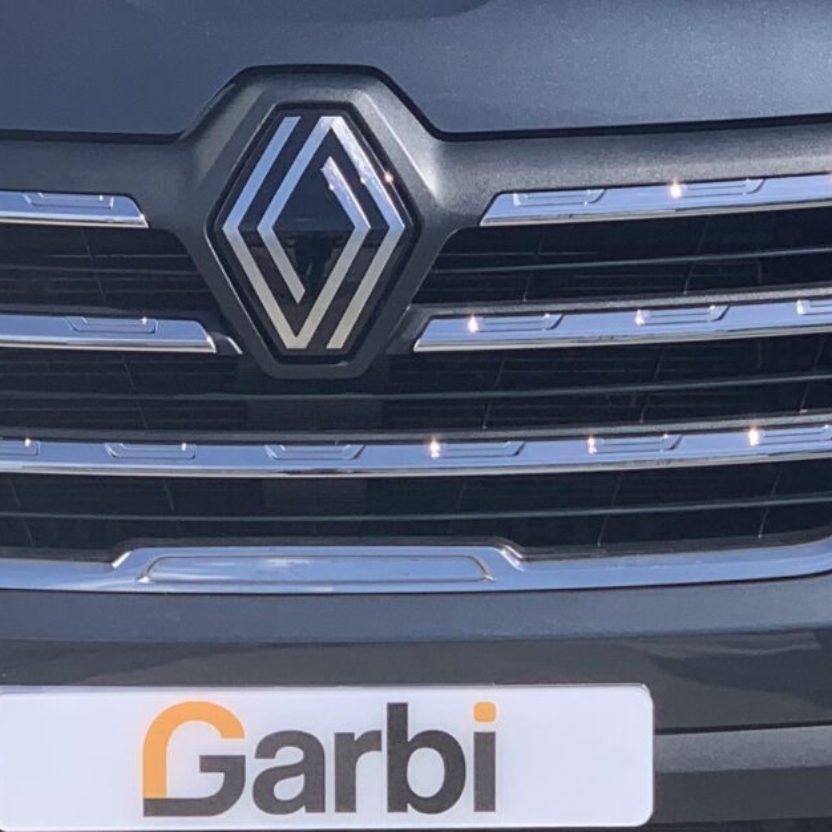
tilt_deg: -3.9
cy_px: 128
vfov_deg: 9.3
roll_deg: -0.2
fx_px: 5112
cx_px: 260
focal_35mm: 188
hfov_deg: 9.3
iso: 16
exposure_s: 1/695
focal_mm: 6
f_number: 2.4
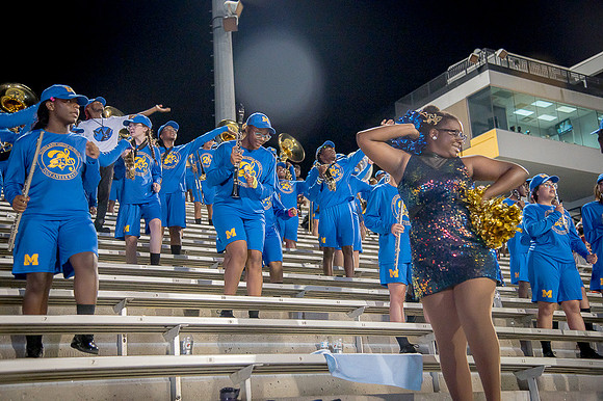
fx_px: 770
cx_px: 302
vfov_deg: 29.2
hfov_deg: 42.8
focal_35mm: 46
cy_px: 200
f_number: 4
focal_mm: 46
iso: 2000
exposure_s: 1/200
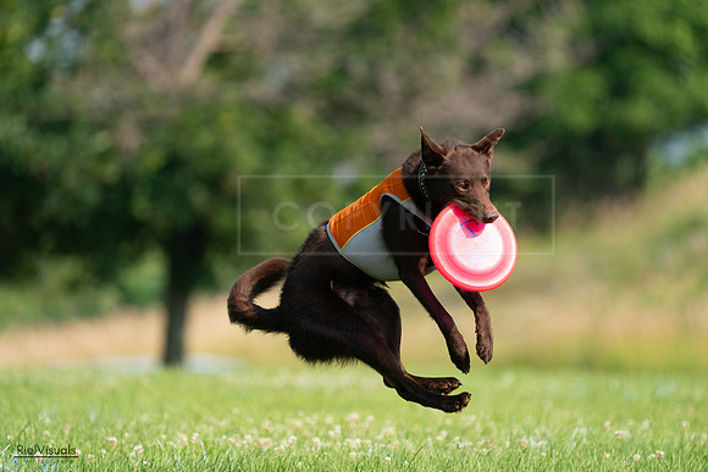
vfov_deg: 2.9
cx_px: 354
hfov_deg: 4.3
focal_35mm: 481
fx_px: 9461
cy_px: 236
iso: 1600
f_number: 6.3
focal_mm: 481
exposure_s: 1/4000
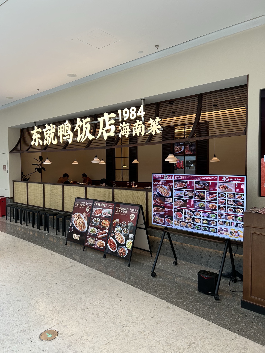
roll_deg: +0.5
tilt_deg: -4.1
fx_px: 265
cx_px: 132
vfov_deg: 67.3
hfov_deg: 53.1
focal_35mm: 26
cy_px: 176
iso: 64
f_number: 1.5
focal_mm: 5.7
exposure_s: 1/173
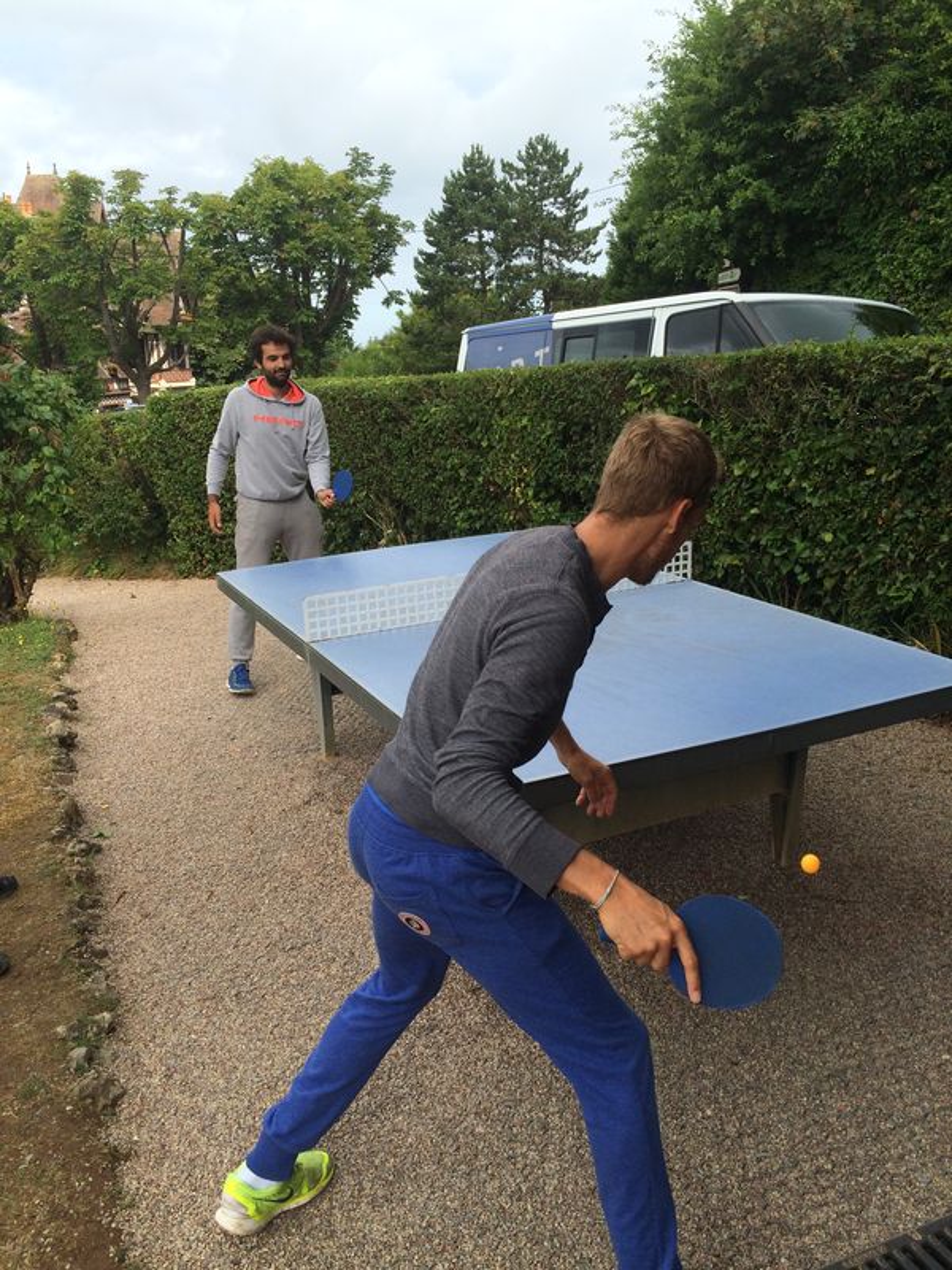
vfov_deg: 61.7
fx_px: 1063
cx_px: 476
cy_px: 635
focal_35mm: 29
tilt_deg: -15.9
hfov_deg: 48.2
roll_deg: +0.6
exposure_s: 1/1026
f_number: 2.2
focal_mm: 4.15
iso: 32
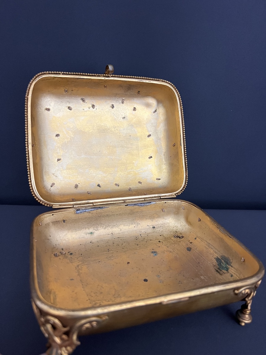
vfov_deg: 67.3
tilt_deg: -18.5
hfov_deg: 53.1
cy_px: 178
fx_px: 266
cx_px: 133
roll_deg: -4.9
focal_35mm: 26
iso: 320
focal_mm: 5.7
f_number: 1.5
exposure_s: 1/60
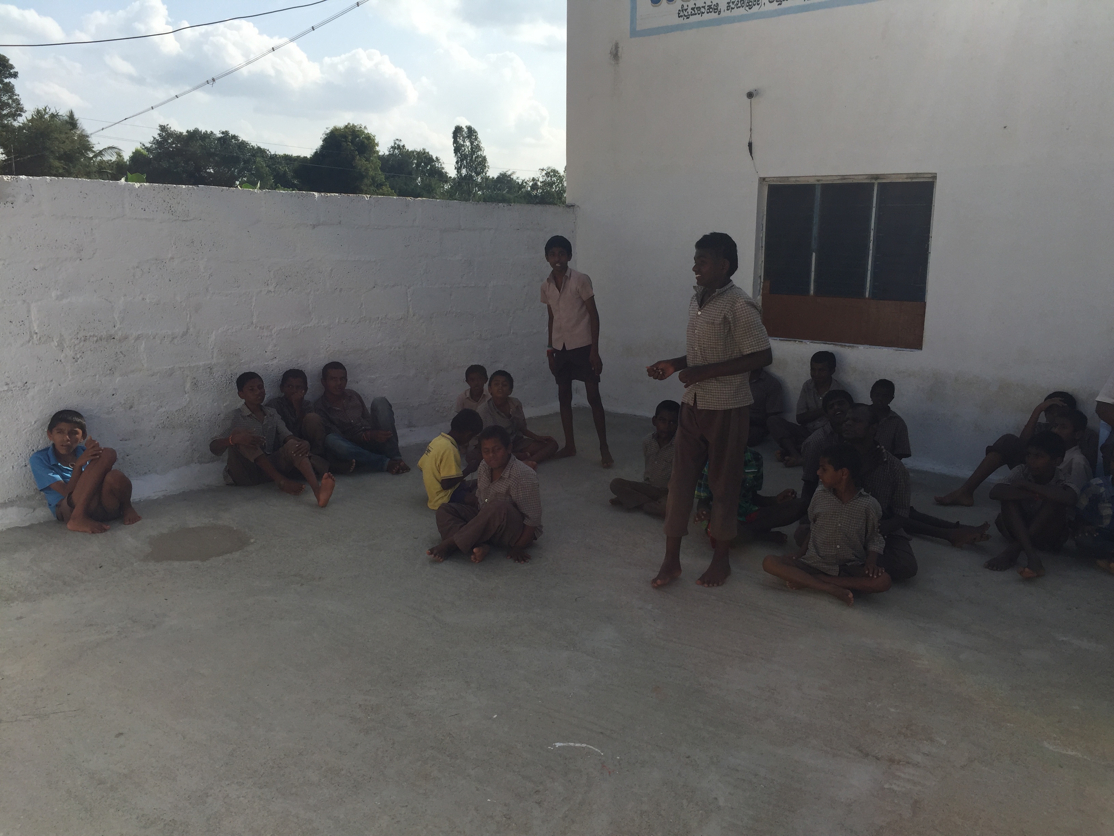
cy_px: 418
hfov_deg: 61.7
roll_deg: -0.5
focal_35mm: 29
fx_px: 933
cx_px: 557
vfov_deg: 48.2
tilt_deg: -10.6
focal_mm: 4.15
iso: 32
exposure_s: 1/2083
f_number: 2.2
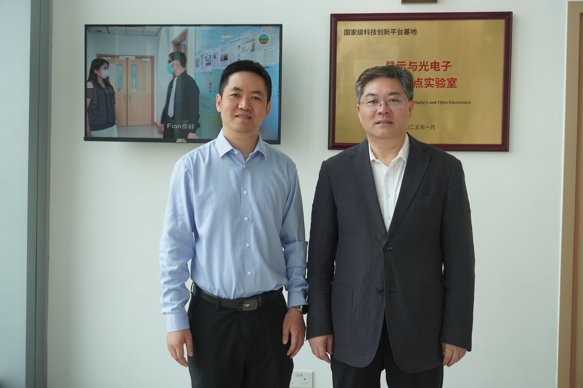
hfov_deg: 49.6
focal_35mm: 39
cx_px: 292
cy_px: 194
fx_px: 632
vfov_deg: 34.2
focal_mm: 26
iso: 250
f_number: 4.5
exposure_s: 1/160
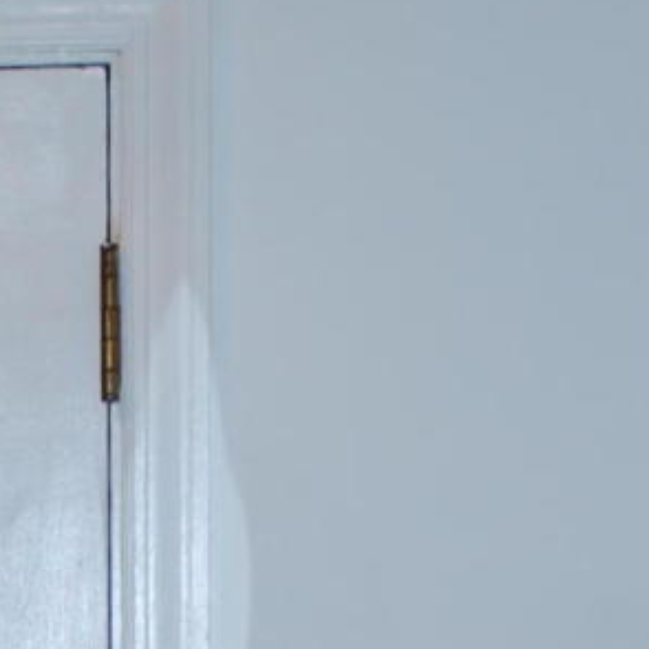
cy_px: 1753
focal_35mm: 208
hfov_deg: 8.3
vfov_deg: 7.6
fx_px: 4412
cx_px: -84
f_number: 3.8
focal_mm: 24
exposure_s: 1/60
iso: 200
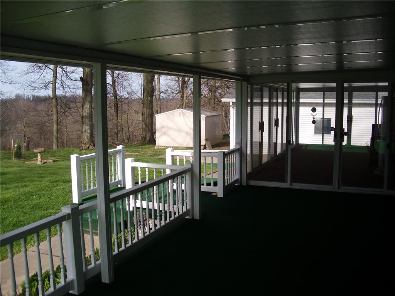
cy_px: 148
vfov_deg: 39.7
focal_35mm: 36
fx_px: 411
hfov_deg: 51.4
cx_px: 198
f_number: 3.1
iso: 80
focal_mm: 6.3
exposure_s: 1/640
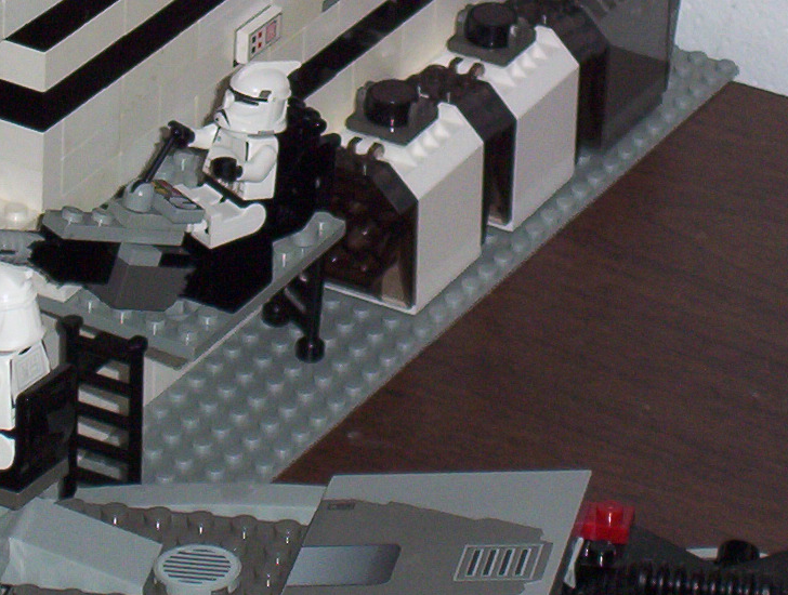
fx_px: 5523
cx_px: 371
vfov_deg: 6.2
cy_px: 61
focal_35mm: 242
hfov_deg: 8.2
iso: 140
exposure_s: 1/90
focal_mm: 16.61
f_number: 4.72
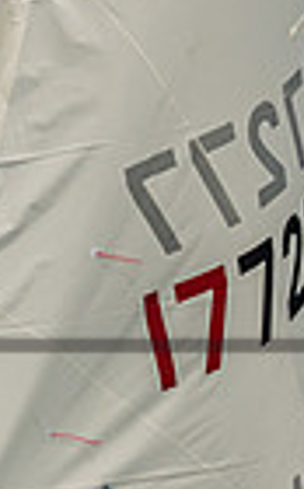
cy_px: 347
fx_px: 8466
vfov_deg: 3.3
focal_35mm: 636
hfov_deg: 2.0
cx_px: -806
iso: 320
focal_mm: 130
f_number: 4.8
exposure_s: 1/2500
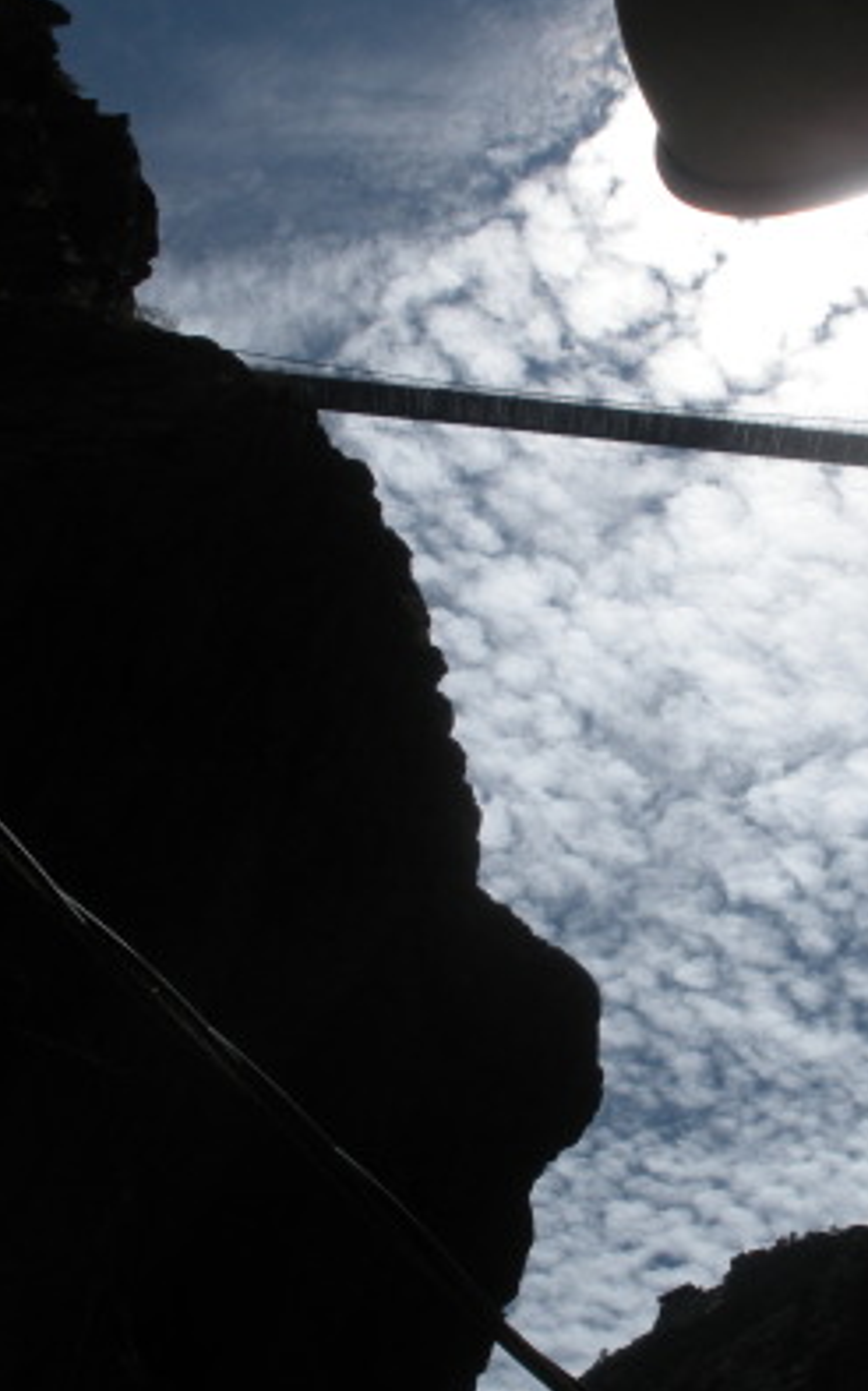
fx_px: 2348
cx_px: 900
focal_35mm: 62
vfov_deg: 33.0
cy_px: 664
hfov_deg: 20.2
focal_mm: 6.3
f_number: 5.6
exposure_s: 1/1500
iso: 64
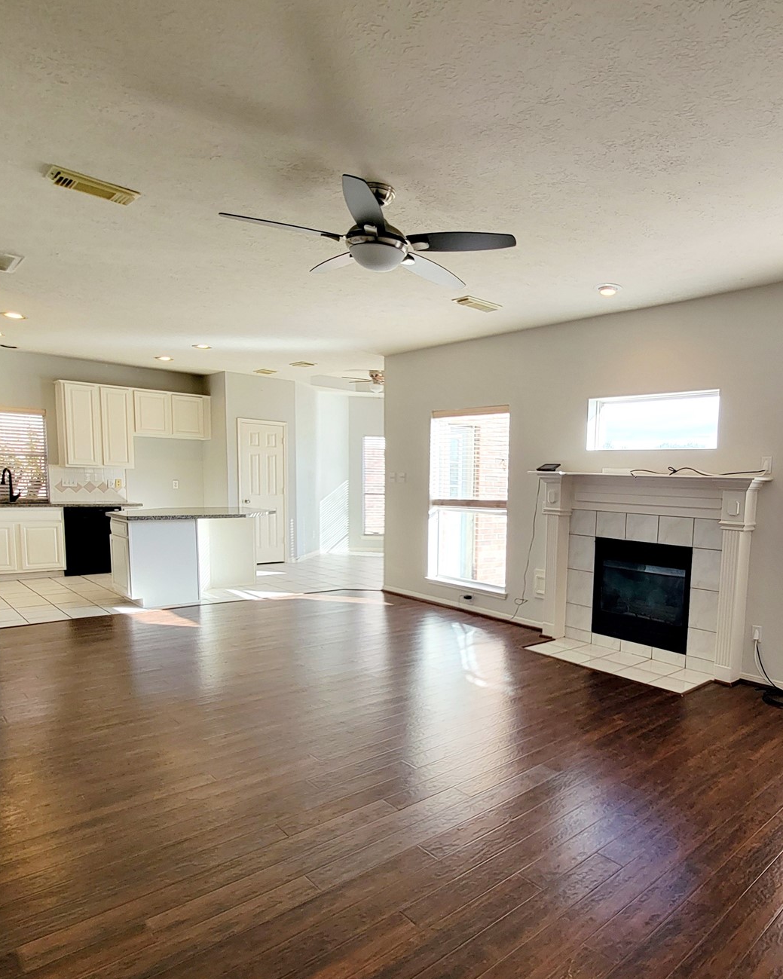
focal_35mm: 20
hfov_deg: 65.9
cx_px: 536
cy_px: 554
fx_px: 579
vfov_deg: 80.0
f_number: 2.2
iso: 64
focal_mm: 2.2
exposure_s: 1/120
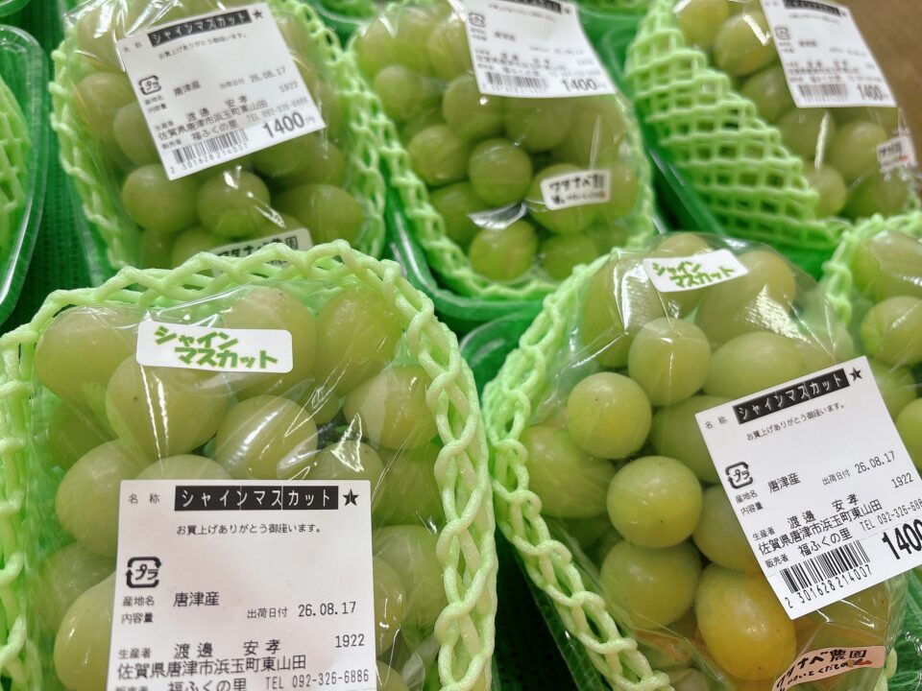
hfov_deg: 67.3
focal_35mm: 26
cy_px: 346
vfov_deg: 53.1
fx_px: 693
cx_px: 461
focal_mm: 5.96
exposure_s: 1/120
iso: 64
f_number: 1.6
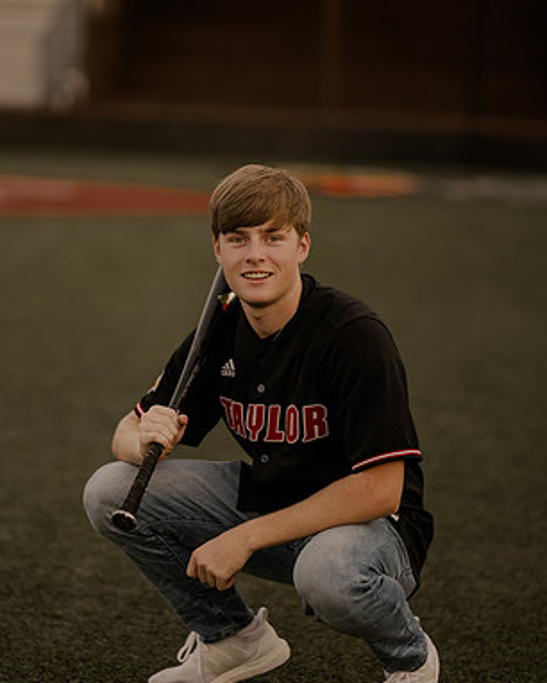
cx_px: 182
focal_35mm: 121
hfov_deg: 12.7
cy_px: 344
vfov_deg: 15.9
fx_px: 2447
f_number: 1.4
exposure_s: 1/2500
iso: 800
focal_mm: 85
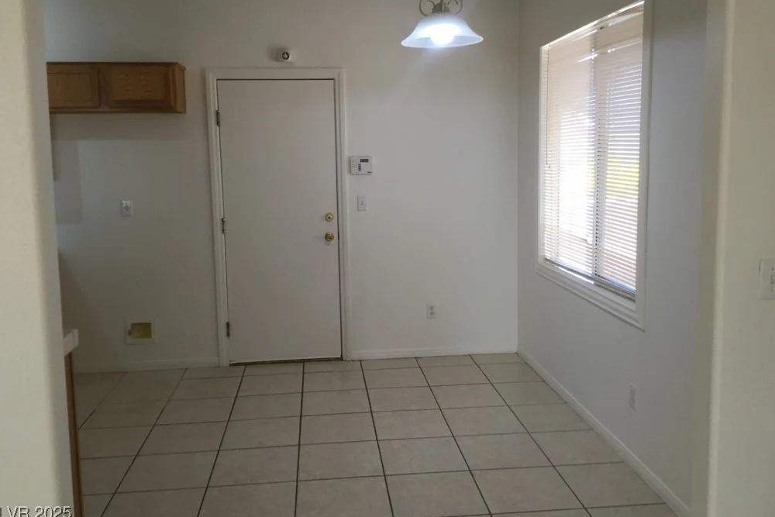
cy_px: 233
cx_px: 390
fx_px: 710
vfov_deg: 39.9
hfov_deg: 57.2
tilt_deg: -7.6
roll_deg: +1.2
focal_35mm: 33
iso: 50
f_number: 2.4
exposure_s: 1/30
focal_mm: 3.3
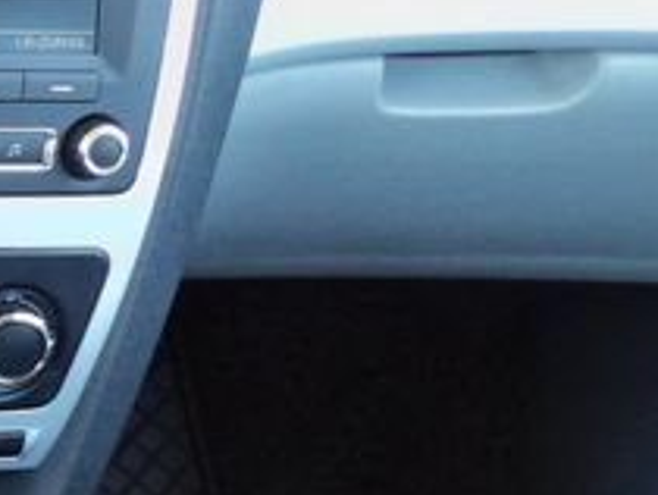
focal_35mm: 117
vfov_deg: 12.6
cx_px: -868
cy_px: 432
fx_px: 2227
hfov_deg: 13.1
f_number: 3.2
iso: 200
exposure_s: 1/10
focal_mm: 4.3
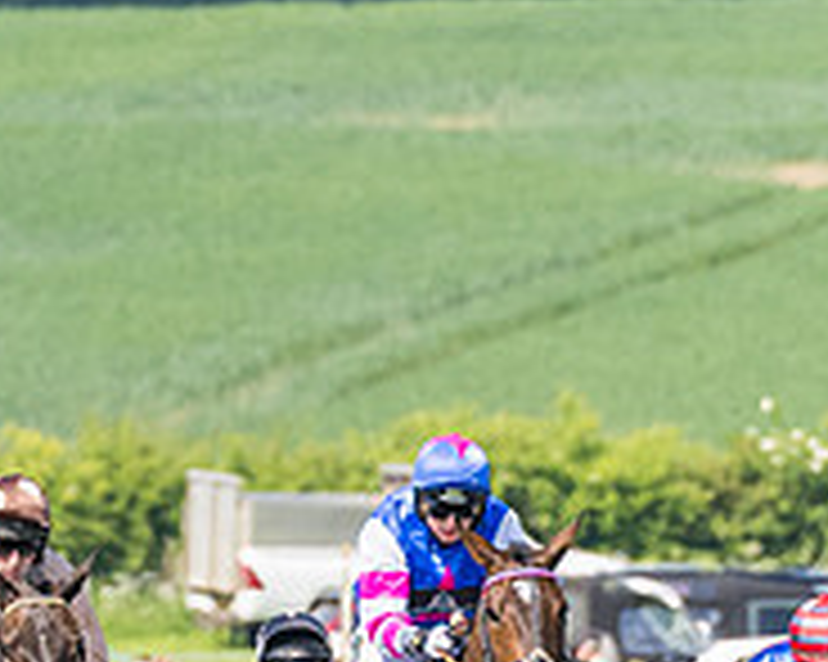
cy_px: 601
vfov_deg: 1.0
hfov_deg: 1.3
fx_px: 36665
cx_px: -318
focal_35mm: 1497
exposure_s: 1/2500
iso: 400
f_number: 4
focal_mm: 200
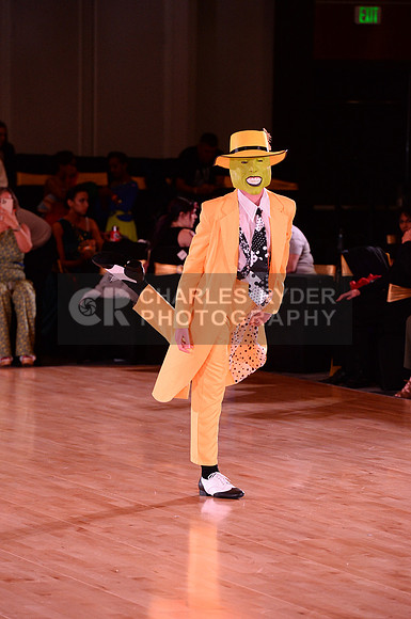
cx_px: 206
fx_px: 3435
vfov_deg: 10.3
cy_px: 310
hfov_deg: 6.8
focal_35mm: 200
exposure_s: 1/250
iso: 4000
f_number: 5.6
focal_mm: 200
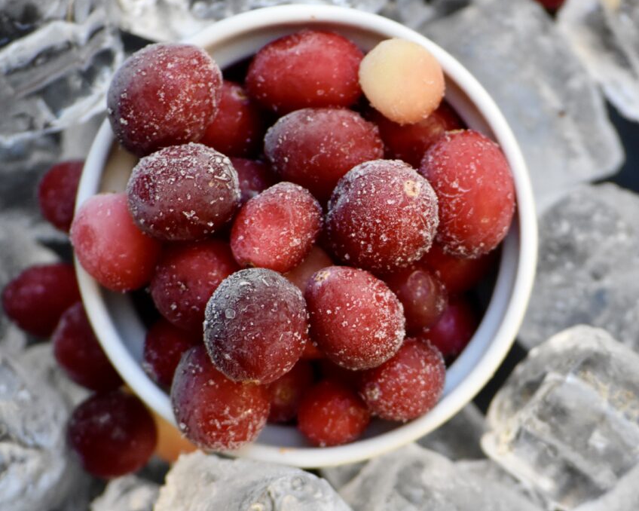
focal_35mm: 247
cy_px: 254
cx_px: 350
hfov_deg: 7.8
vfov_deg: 6.3
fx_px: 4662
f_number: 5
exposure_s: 1/500
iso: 1800
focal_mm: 145
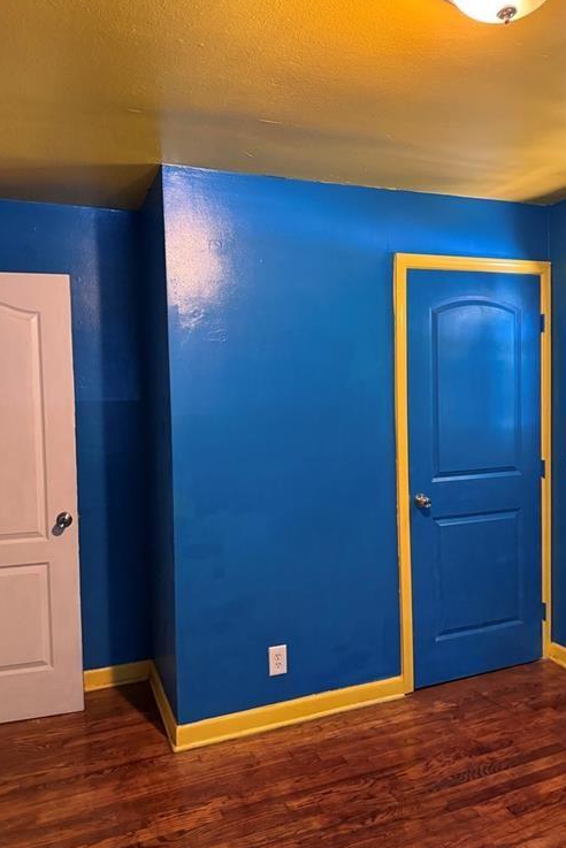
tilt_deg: -3.3
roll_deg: +0.9
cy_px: 415
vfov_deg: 69.4
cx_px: 284
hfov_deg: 49.6
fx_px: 613
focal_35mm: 26
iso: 1000
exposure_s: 1/40
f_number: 1.78
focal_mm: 6.76
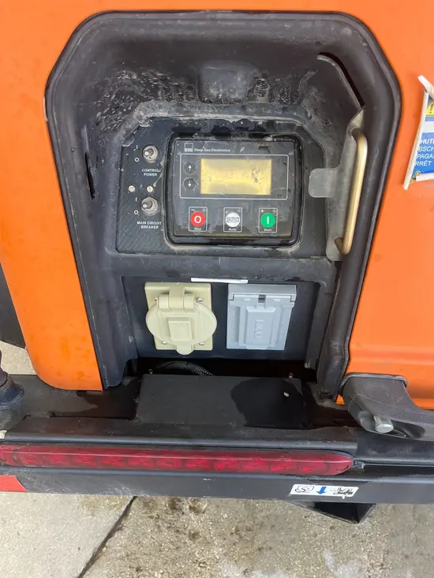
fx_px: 435
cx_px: 217
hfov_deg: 53.1
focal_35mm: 26
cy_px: 289
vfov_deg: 67.3
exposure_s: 1/122
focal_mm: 5.1
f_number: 1.6
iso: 50
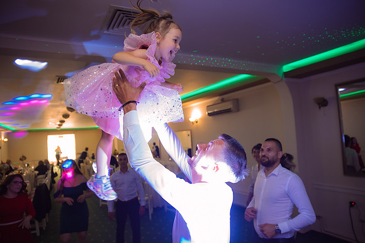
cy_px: 122
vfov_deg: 53.2
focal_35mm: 24
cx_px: 182
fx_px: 243
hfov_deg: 73.7
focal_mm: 24
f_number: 2.8
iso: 1250
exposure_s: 1/125
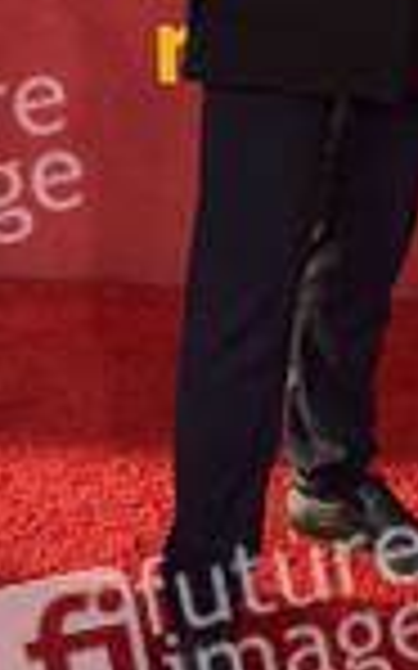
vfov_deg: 17.6
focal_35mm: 115
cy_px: -40
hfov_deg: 11.3
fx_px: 2098
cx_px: 344
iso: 800
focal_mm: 42
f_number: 6.3
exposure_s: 1/1600
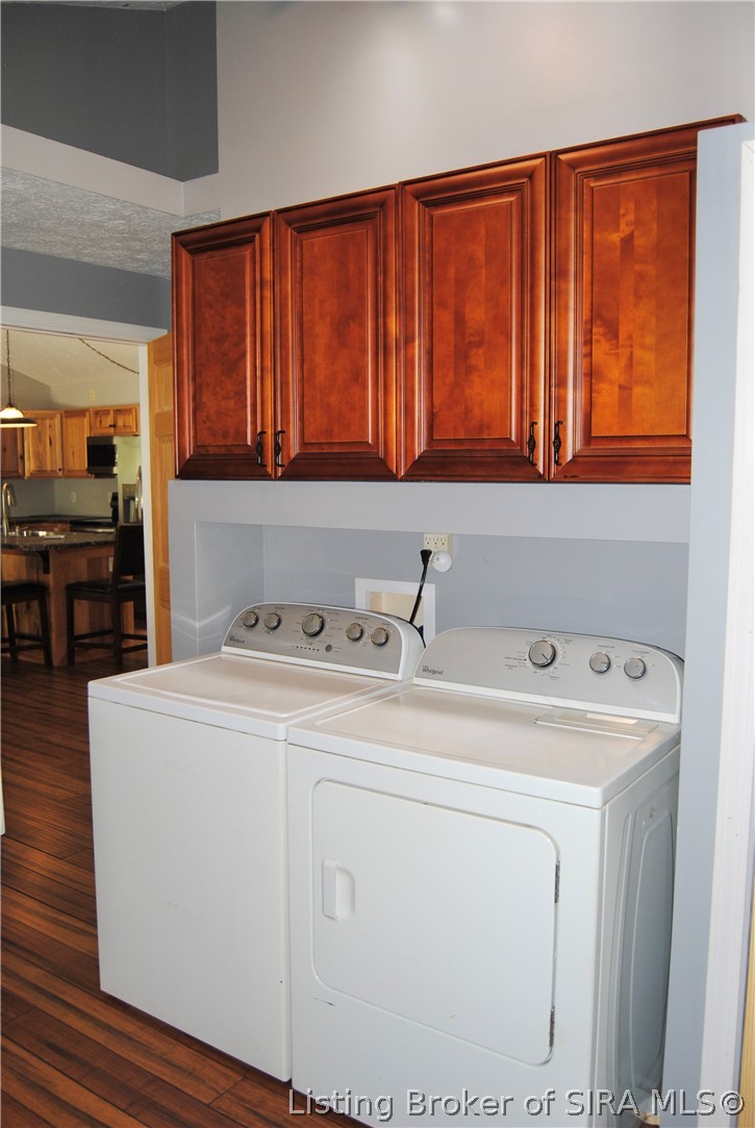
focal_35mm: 27
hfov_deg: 48.1
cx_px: 378
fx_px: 847
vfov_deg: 67.3
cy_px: 564
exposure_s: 1/60
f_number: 3.5
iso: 200
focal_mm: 18
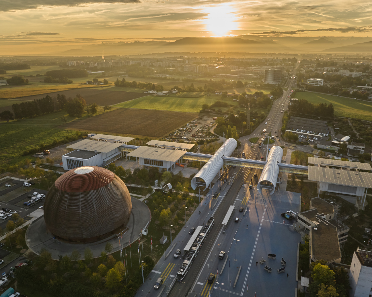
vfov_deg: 54.9
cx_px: 190
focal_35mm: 26
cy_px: 154
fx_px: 286
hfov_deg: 66.0
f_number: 5
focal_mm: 12.29
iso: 100
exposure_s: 1/320
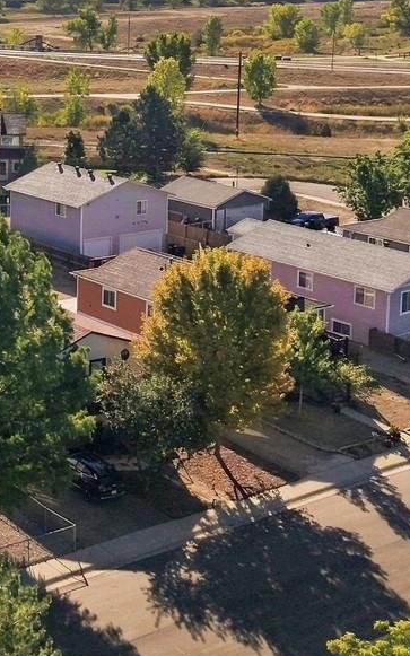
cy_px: 102
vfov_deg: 28.5
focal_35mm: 70
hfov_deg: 17.4
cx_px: -134
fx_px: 1252
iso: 280
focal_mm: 8.7
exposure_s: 1/320
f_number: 1.8
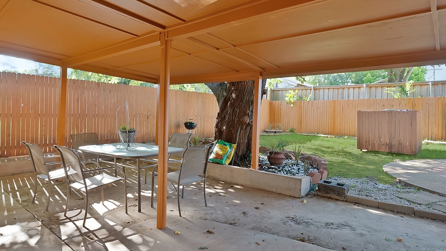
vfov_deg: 53.5
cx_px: 220
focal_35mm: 21
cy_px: 111
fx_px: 248
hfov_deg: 83.8
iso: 640
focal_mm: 12
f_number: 9
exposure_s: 1/10
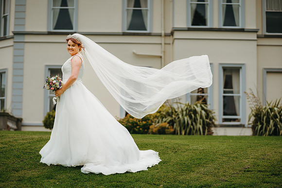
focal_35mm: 87
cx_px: 141
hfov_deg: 23.4
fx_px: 679
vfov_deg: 15.8
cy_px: 94
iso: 250
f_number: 2
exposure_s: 1/2500
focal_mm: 85
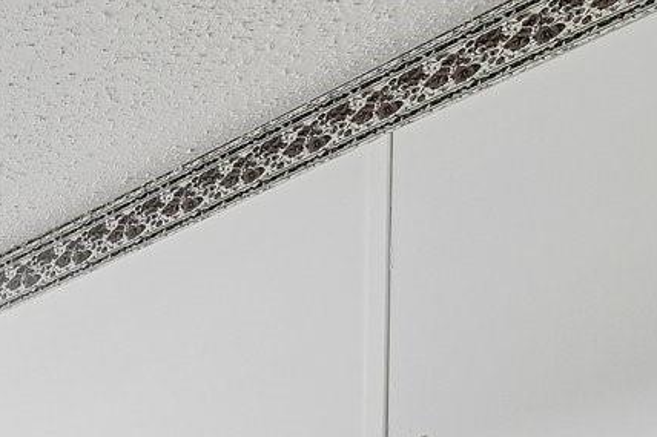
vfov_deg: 14.3
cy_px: 1020
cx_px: -889
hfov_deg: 15.6
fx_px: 1222
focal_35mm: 67
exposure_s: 1/25
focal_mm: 14
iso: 100
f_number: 8
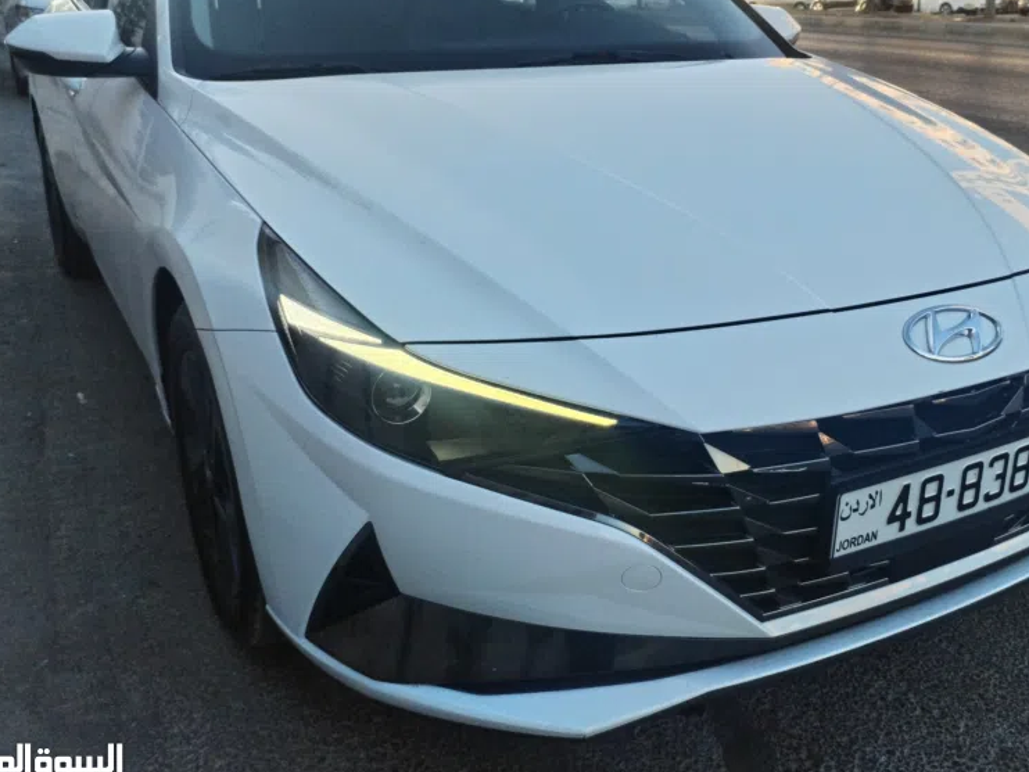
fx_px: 1189
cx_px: 598
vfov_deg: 35.9
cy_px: 344
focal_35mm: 40
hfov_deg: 46.6
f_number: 1.8
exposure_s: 1/436
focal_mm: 4.75
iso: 100
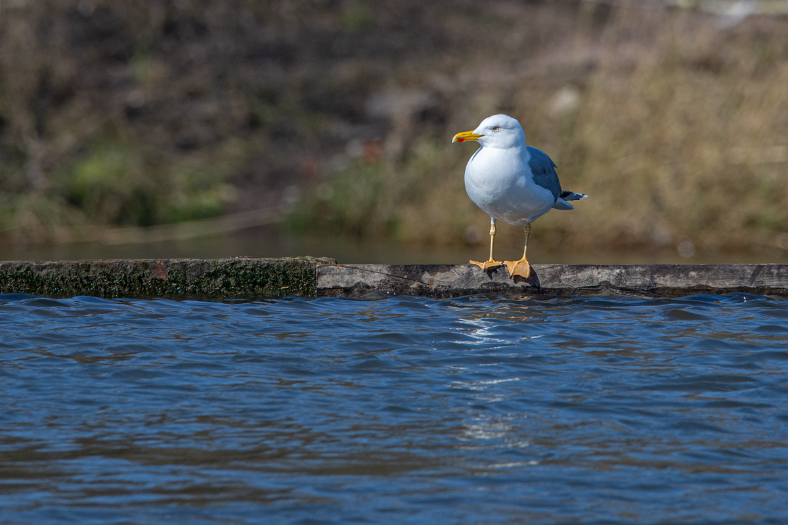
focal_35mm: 900
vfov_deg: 1.5
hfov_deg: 2.3
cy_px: 262
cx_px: 394
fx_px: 19698
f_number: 8
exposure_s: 1/1250
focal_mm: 600
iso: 280
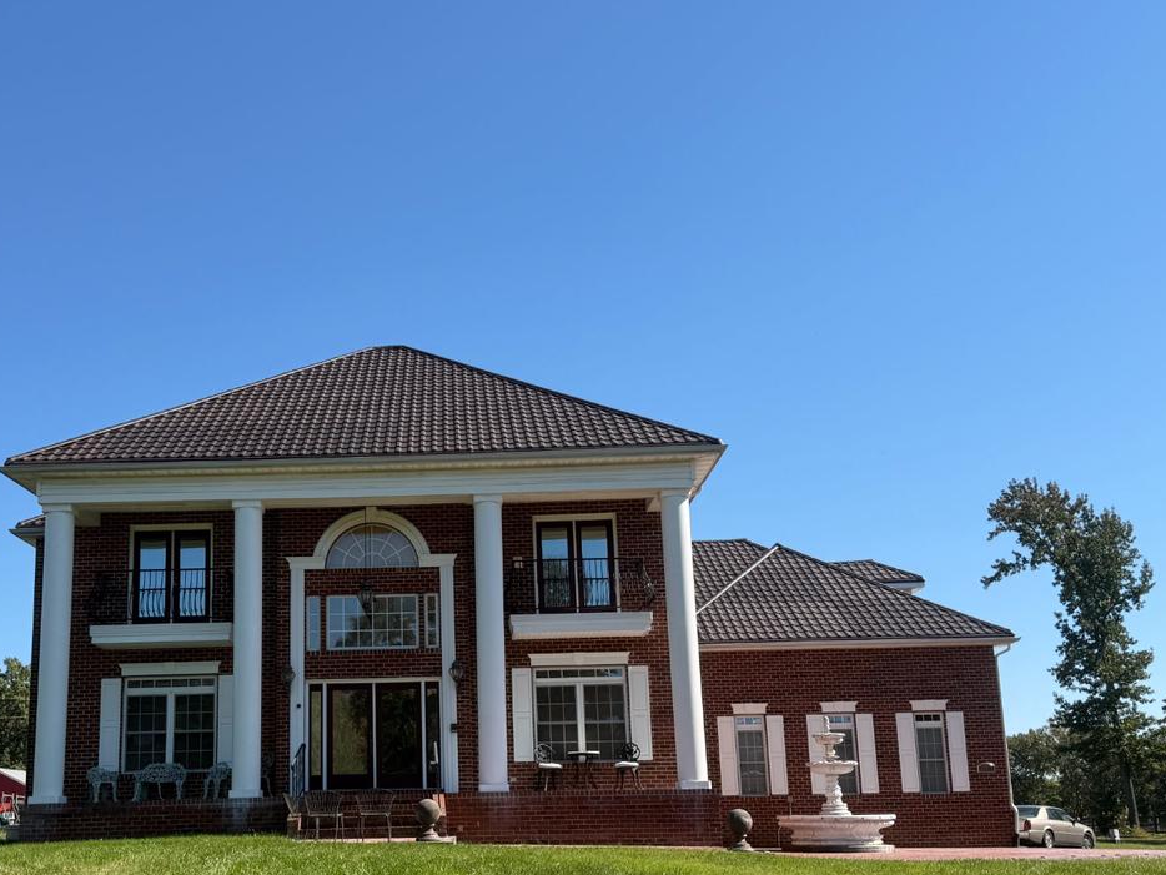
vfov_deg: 38.2
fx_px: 1247
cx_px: 422
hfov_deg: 49.5
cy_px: 593
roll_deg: +0.4
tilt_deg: +10.6
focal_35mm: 37
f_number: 1.78
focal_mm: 6.76
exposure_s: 1/3953
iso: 80
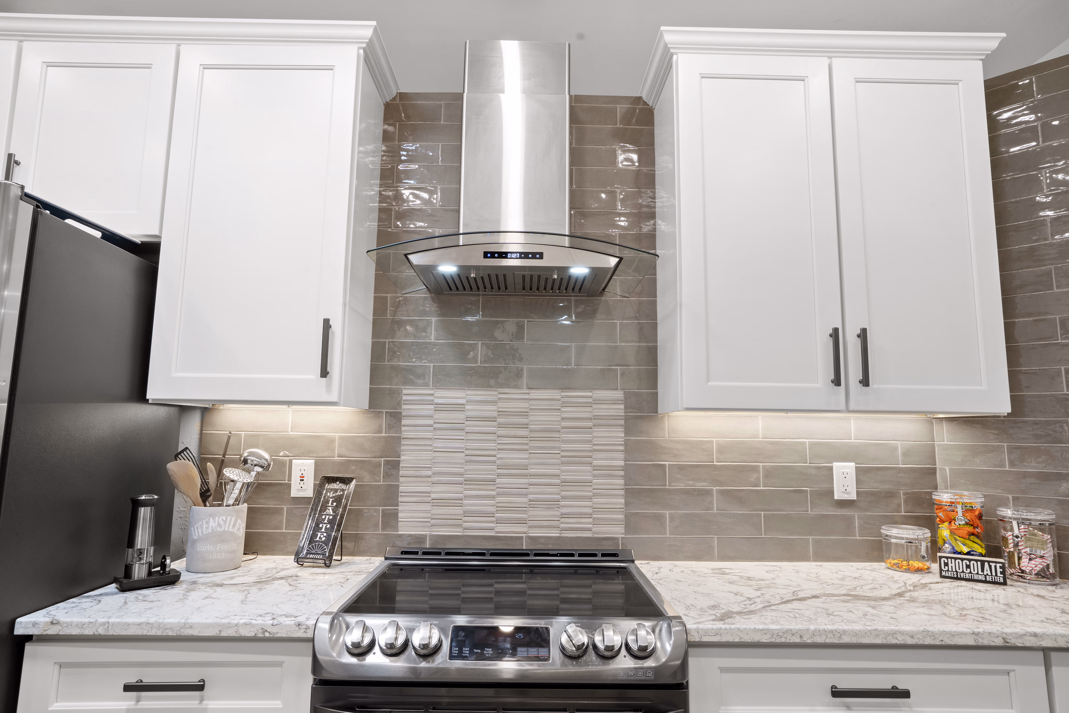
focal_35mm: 19
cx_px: 534
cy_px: 356
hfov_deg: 86.9
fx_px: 564
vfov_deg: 64.5
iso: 320
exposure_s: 1/2.5
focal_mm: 19
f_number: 11
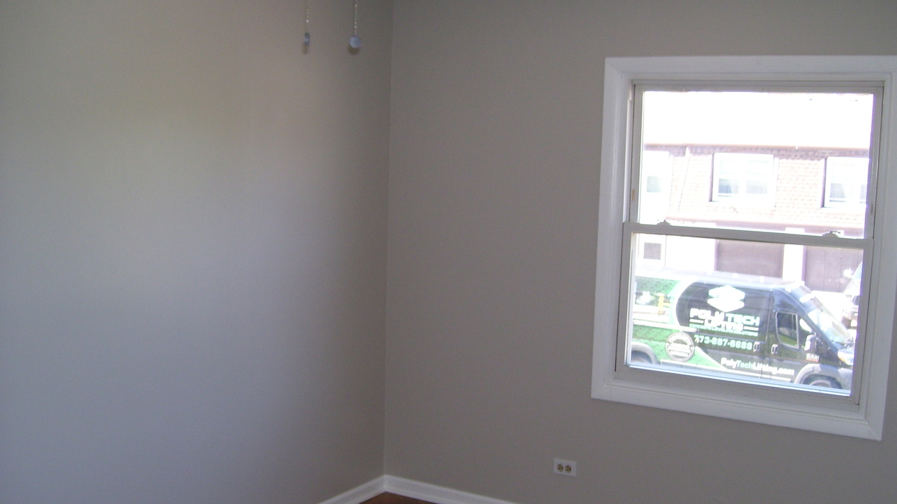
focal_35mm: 41
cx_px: 454
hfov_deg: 49.4
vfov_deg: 28.9
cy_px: 311
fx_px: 975
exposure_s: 1/60
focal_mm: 6
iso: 80
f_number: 2.7
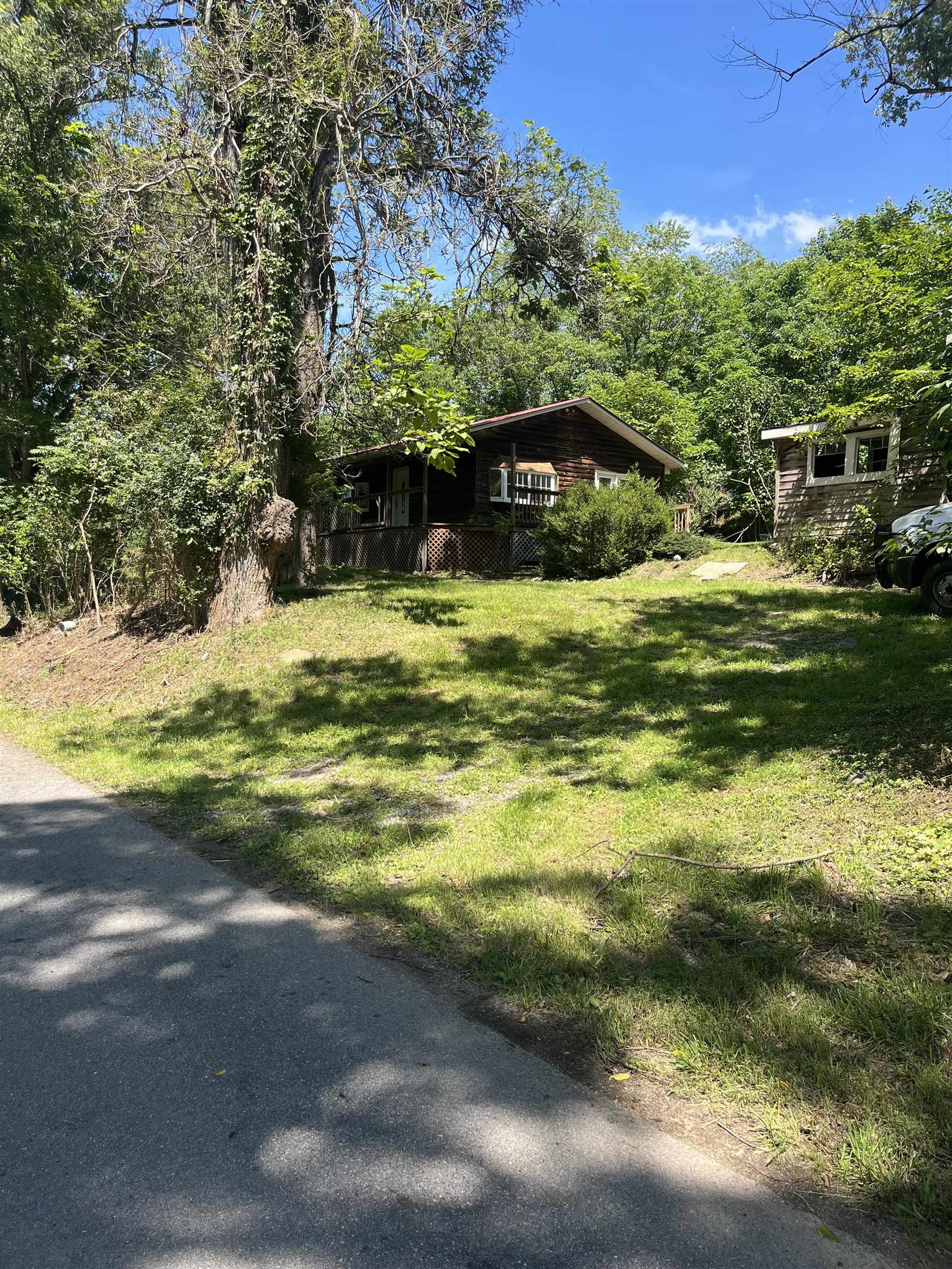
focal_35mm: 26
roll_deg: -1.3
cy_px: 634
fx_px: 953
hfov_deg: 53.1
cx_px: 476
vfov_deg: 67.3
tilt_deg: -1.4
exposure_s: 1/1046
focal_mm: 5.1
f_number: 1.6
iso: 50
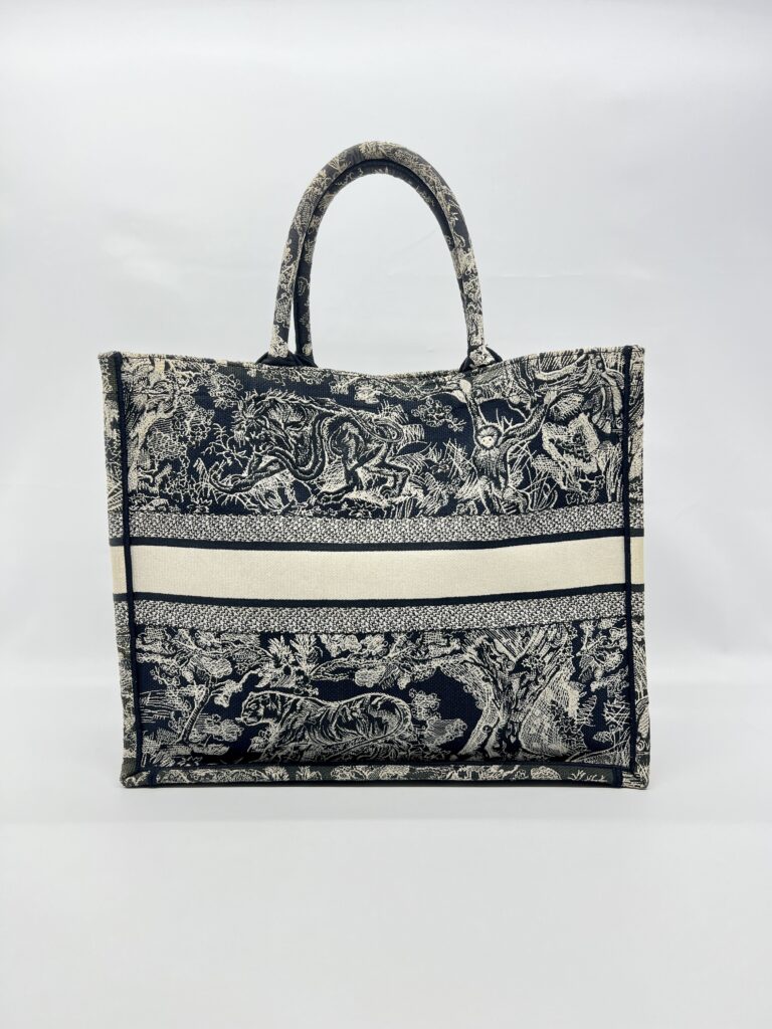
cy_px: 514
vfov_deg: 67.3
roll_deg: -0.2
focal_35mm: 26
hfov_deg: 53.1
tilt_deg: -5.6
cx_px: 386
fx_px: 773
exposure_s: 1/101
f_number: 1.5
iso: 32
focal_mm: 5.7
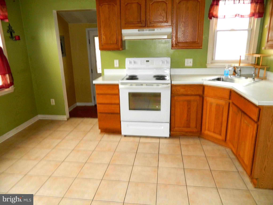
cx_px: 136
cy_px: 102
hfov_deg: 69.4
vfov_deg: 54.9
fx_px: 197
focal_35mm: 25
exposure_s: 1/30
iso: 200
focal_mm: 4.5
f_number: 3.1
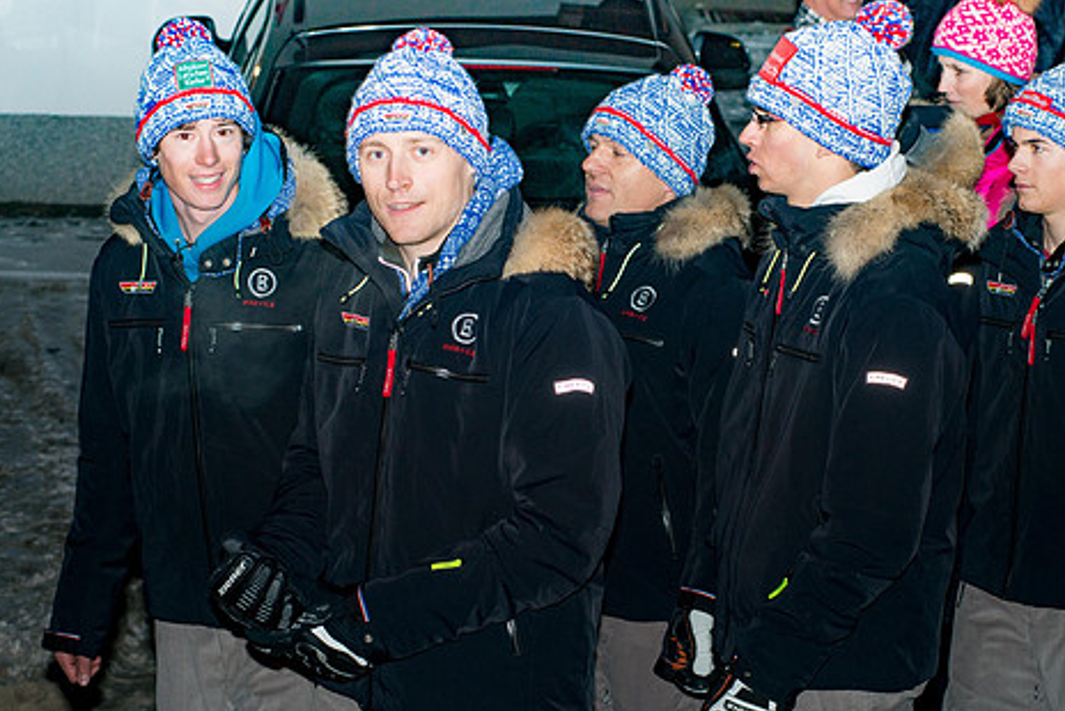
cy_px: 329
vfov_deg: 13.7
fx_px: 2960
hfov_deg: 20.4
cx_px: 615
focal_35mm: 100
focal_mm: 80
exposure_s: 1/60
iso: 1000
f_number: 7.1
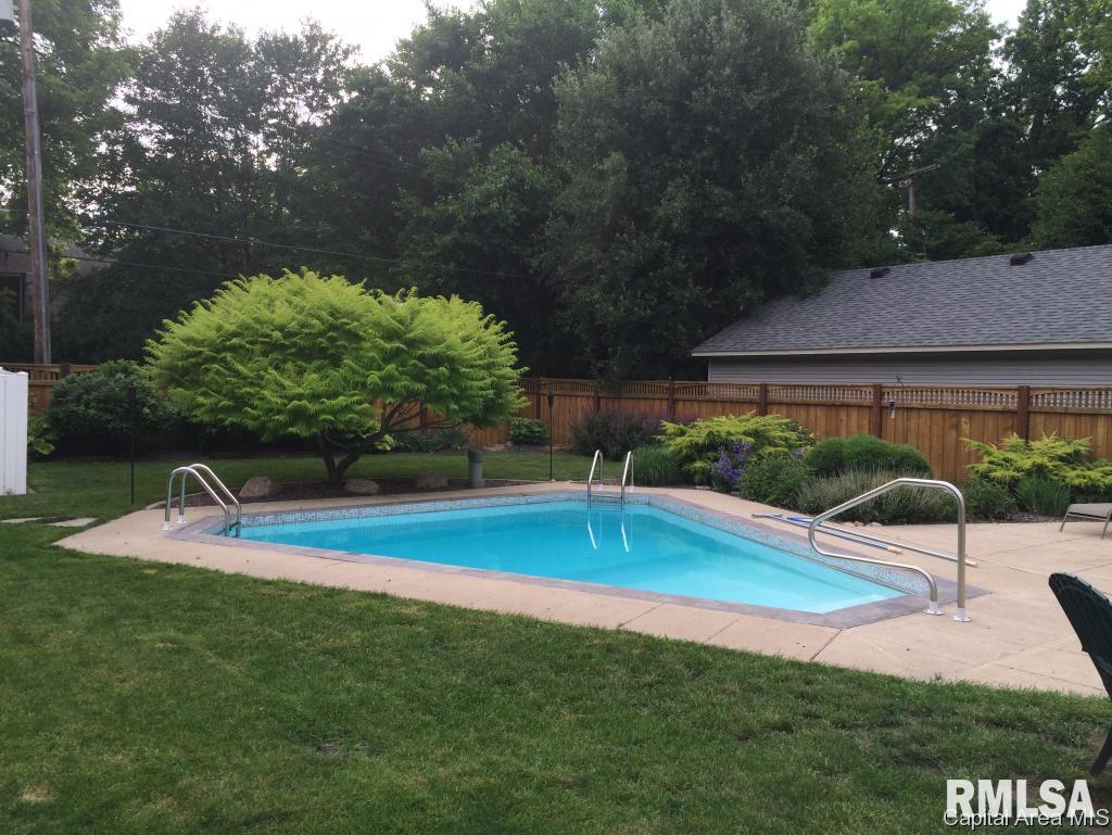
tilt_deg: -1.9
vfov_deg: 48.3
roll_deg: -0.2
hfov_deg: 61.6
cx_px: 556
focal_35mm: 29
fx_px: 932
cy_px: 418
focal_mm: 4.15
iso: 32
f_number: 2.2
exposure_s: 1/507
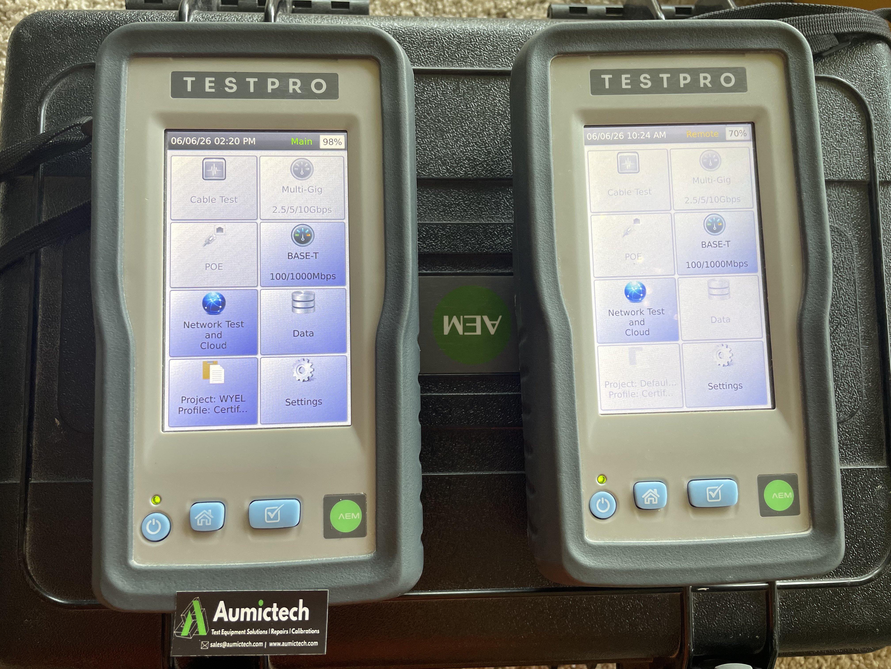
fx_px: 669
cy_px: 334
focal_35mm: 26
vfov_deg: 53.1
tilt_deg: -84.4
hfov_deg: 67.3
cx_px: 446
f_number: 1.6
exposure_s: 1/120
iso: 100
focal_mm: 4.2
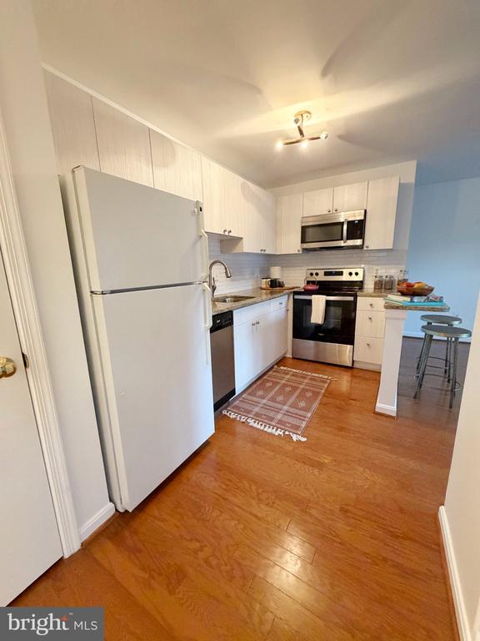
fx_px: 259
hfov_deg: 85.7
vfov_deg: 102.1
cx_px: 240
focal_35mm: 14
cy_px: 320
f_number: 2.2
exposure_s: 1/60
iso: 400
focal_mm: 2.22
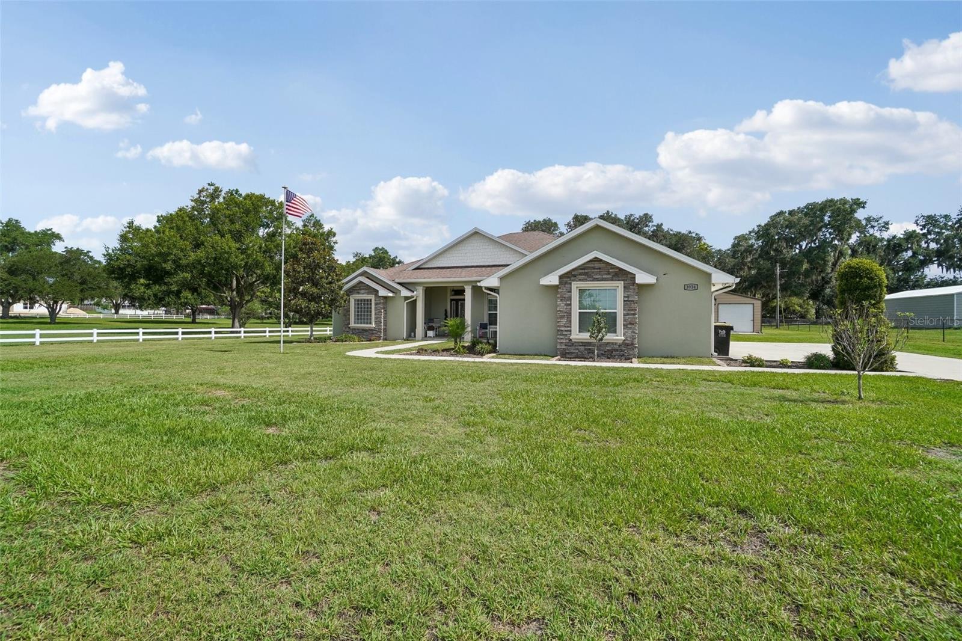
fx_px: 401
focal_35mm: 15
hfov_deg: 100.4
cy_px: 320
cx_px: 481
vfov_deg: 77.3
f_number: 8
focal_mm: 10
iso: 100
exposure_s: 1/250
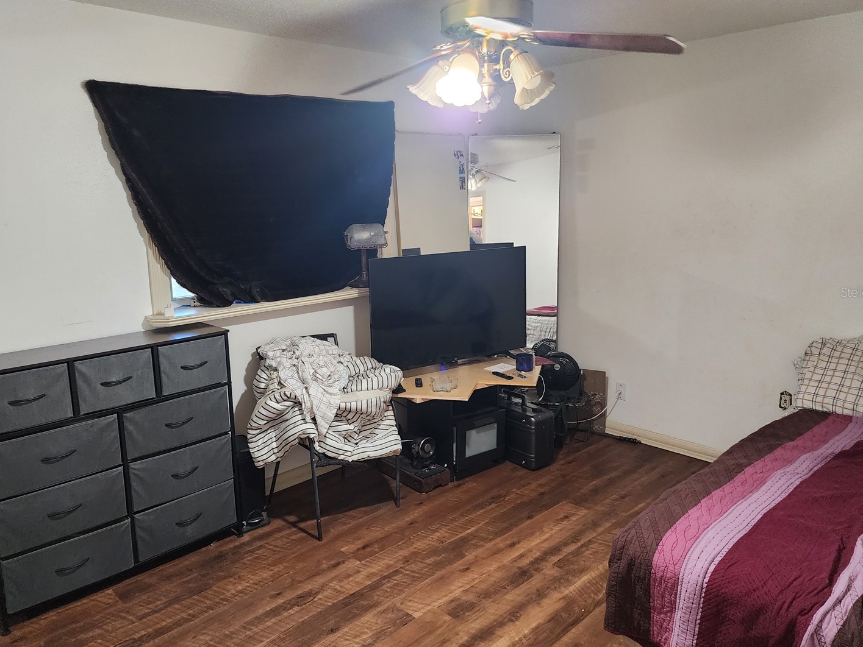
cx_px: 410
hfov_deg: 67.3
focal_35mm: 26
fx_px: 648
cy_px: 292
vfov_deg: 53.0
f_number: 1.8
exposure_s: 1/120
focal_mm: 6.4
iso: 640
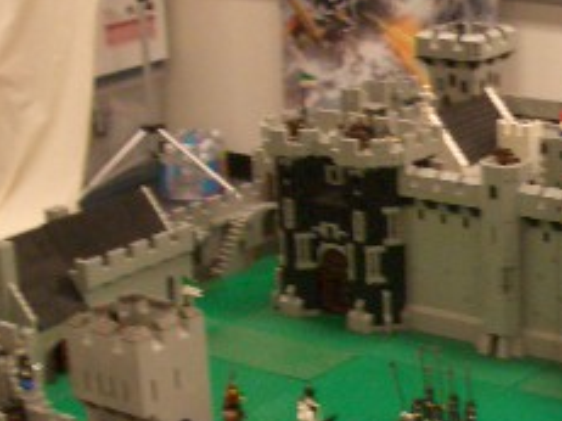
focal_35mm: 97
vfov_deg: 15.1
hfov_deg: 19.8
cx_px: 521
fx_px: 1574
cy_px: 341
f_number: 2.6
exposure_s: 1/25
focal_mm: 5.8
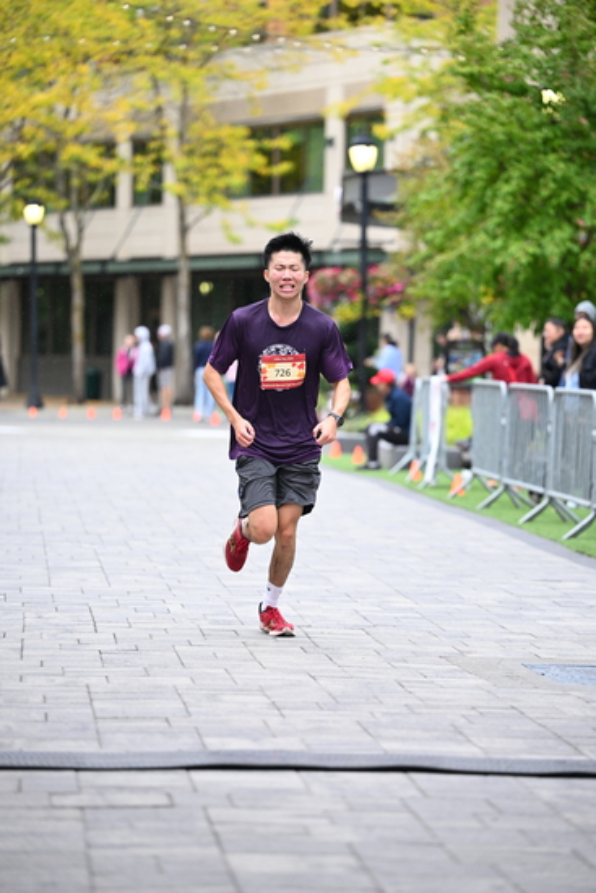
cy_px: 446
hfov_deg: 9.2
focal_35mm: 150
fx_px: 3722
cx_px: 298
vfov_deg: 13.7
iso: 1250
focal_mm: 150
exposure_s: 1/1600
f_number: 2.8
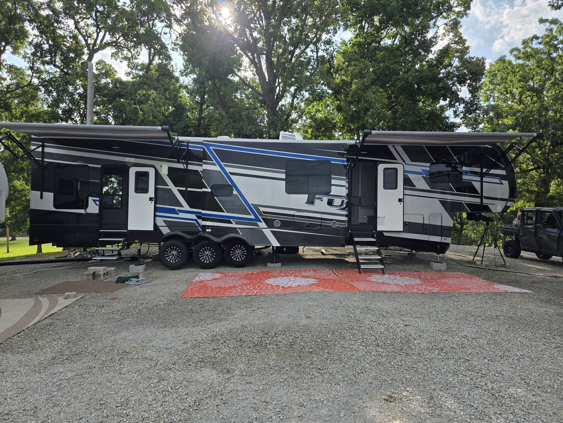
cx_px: 282
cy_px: 212
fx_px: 374
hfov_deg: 73.9
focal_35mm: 23
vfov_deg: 58.9
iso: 80
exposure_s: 1/3768
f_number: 1.7
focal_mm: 6.3
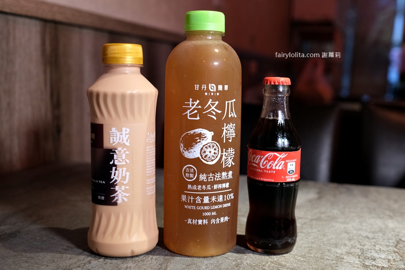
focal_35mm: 35
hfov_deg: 54.4
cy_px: 135
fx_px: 394
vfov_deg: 37.9
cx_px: 202
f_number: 2.8
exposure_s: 1/70
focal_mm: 23
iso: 2000
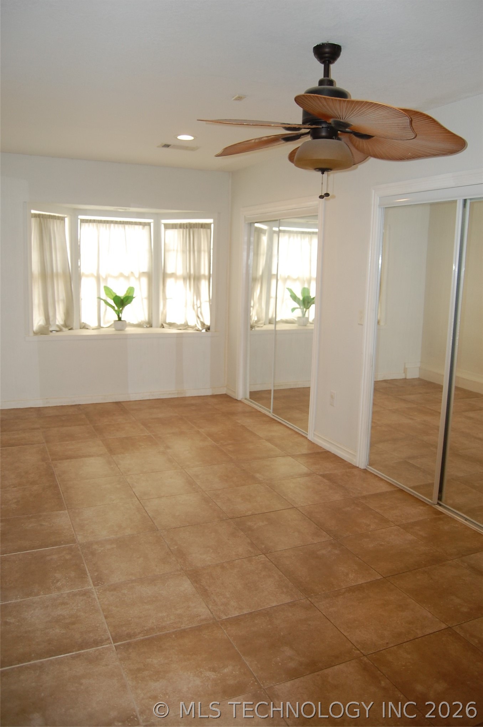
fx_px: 545
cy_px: 364
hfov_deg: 47.8
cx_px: 242
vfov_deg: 67.4
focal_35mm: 27
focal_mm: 18
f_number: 3.5
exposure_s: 1/60
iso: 400
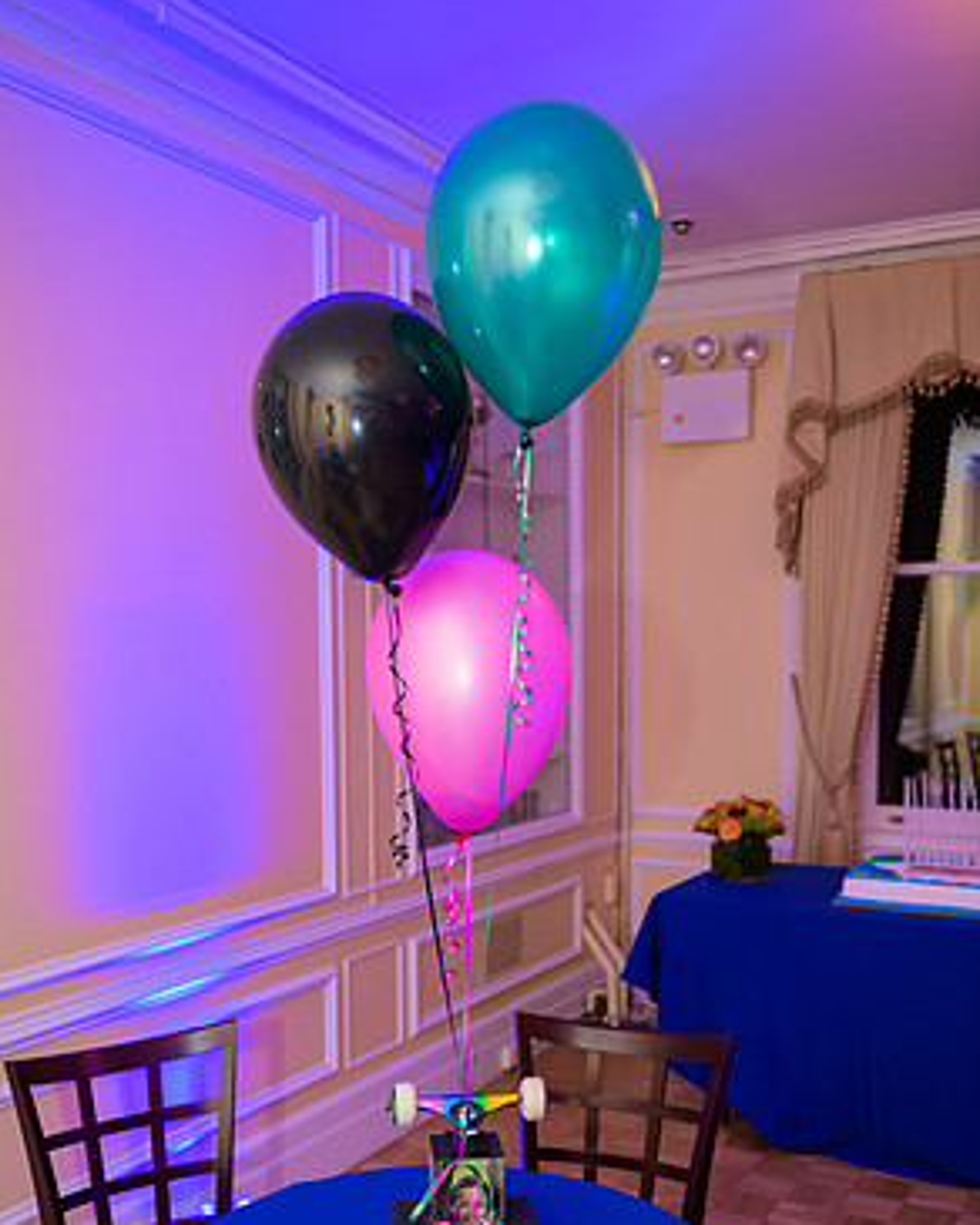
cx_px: 493
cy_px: 735
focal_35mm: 37
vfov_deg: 48.8
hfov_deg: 40.1
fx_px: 1341
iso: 1600
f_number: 3.2
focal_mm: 32
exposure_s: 1/125
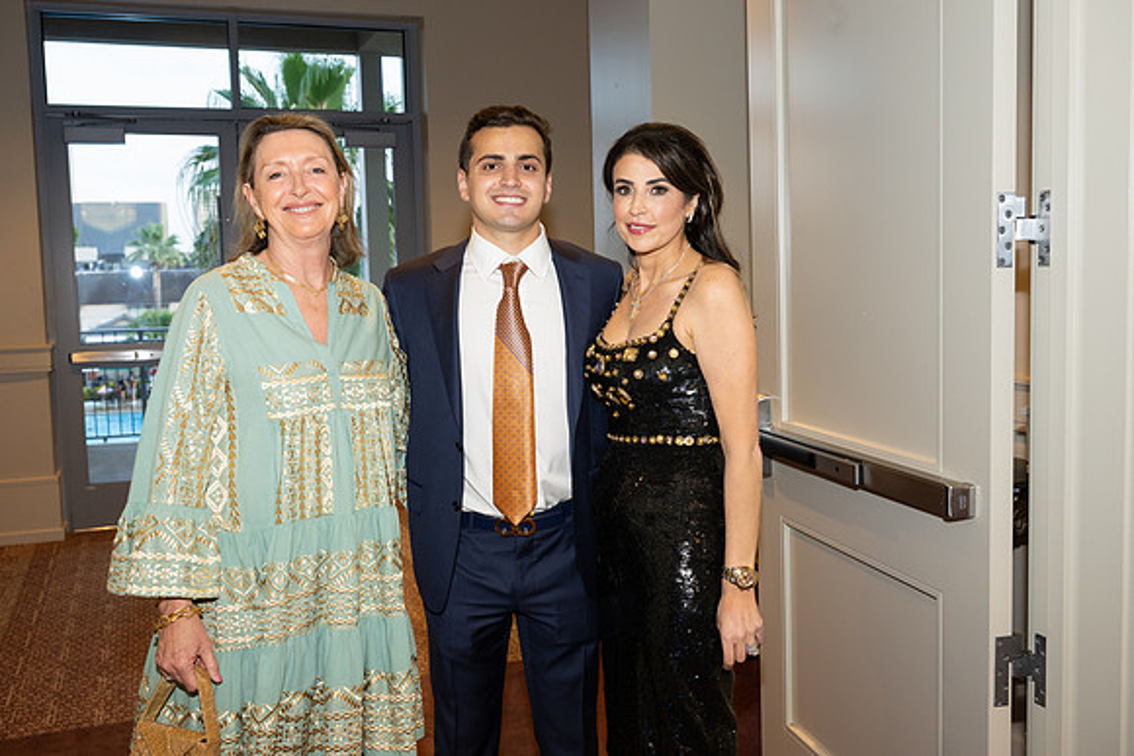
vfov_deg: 38.4
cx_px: 567
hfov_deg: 55.1
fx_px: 1087
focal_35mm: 34
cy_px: 378
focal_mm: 34.5
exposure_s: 1/100
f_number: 5.6
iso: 800
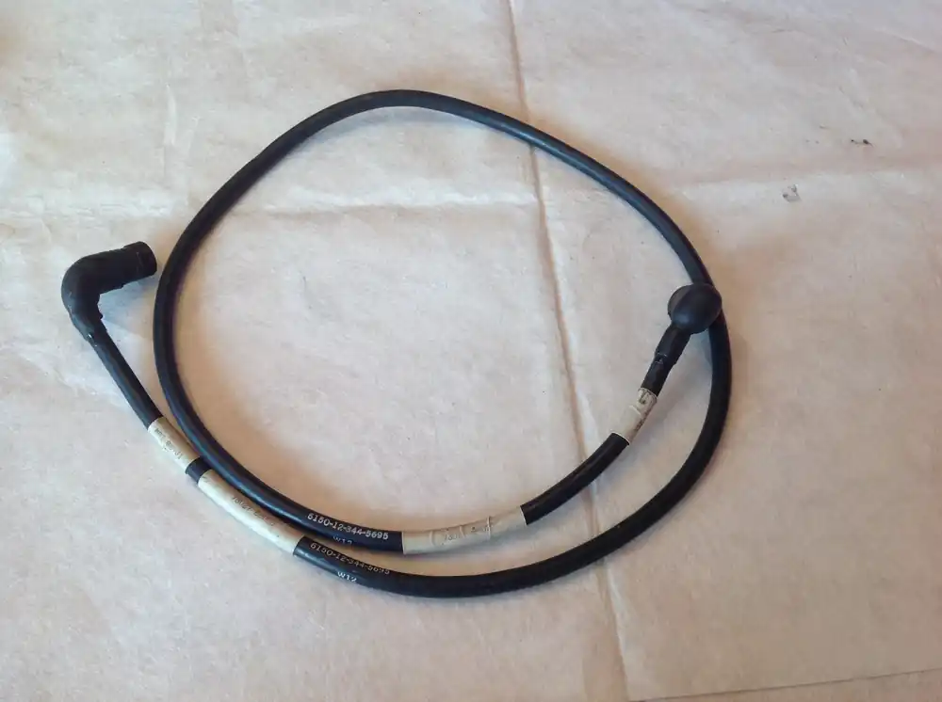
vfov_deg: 40.6
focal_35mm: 35
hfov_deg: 52.7
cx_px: 471
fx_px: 951
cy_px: 351
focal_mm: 4.28
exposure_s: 1/60
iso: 64
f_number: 2.4
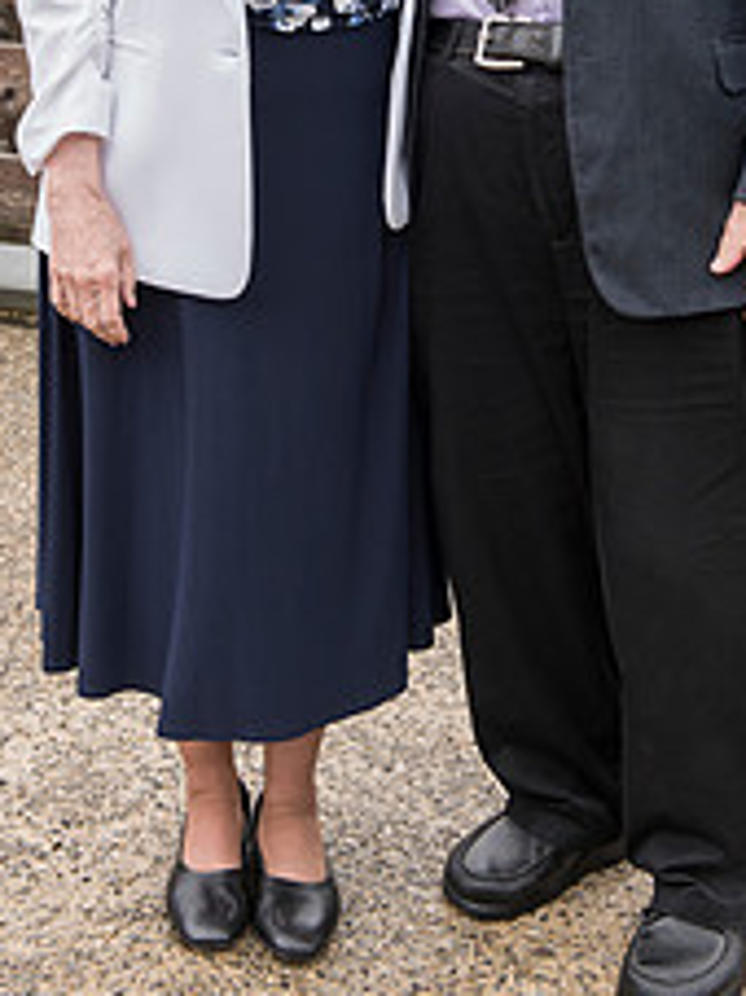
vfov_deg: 23.5
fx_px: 2301
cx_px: 434
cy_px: 18
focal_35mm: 80
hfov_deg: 18.4
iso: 640
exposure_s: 1/500
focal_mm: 42
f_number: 4.5
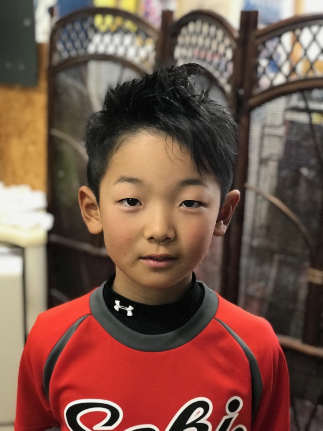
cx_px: 162
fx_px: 709
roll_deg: -1.6
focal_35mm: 57
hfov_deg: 25.7
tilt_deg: -15.1
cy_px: 216
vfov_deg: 33.8
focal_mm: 6.6
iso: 400
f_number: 2.8
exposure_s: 1/60
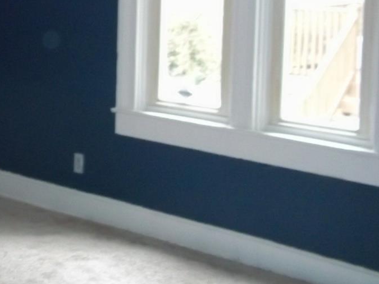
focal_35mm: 80
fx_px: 876
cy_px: 36
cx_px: -41
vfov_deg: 18.2
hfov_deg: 22.9
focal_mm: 6.5
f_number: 3.1
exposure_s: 1/30
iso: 320
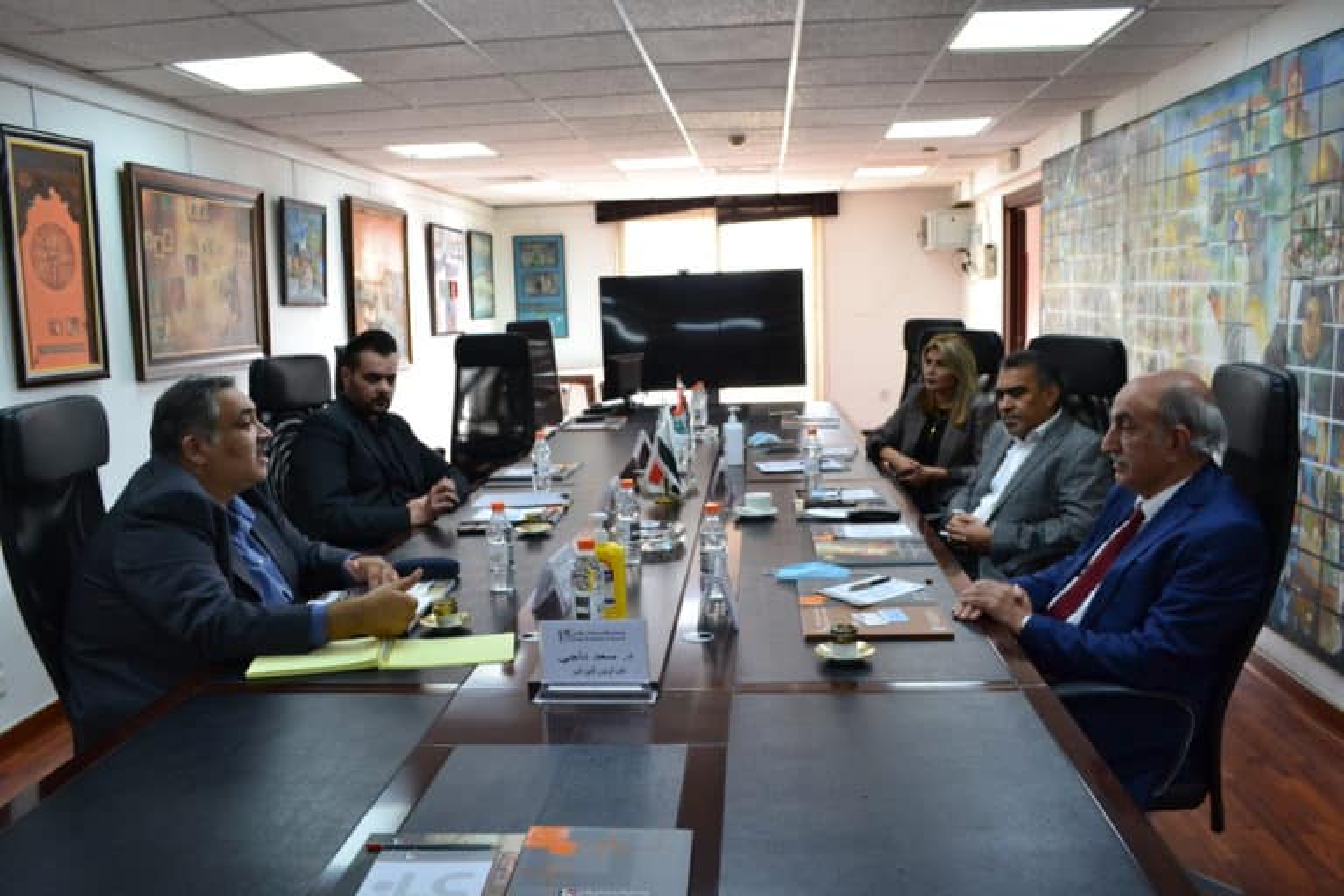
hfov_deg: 67.4
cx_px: 672
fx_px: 1008
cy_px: 448
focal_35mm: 27
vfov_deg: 47.9
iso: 800
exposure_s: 1/60
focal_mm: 18
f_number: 8
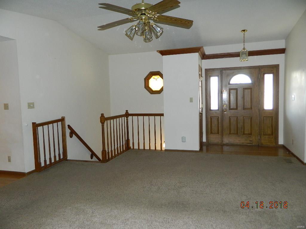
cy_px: 114
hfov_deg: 69.4
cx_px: 153
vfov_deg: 54.9
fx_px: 221
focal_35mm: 25
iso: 200
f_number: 3.1
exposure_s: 1/30
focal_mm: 4.5
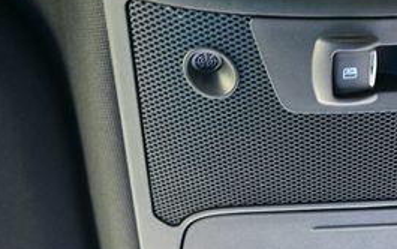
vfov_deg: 21.7
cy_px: 202
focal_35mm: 59
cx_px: 352
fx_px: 639
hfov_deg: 32.9
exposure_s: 1/25
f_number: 3.5
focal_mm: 16
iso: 320
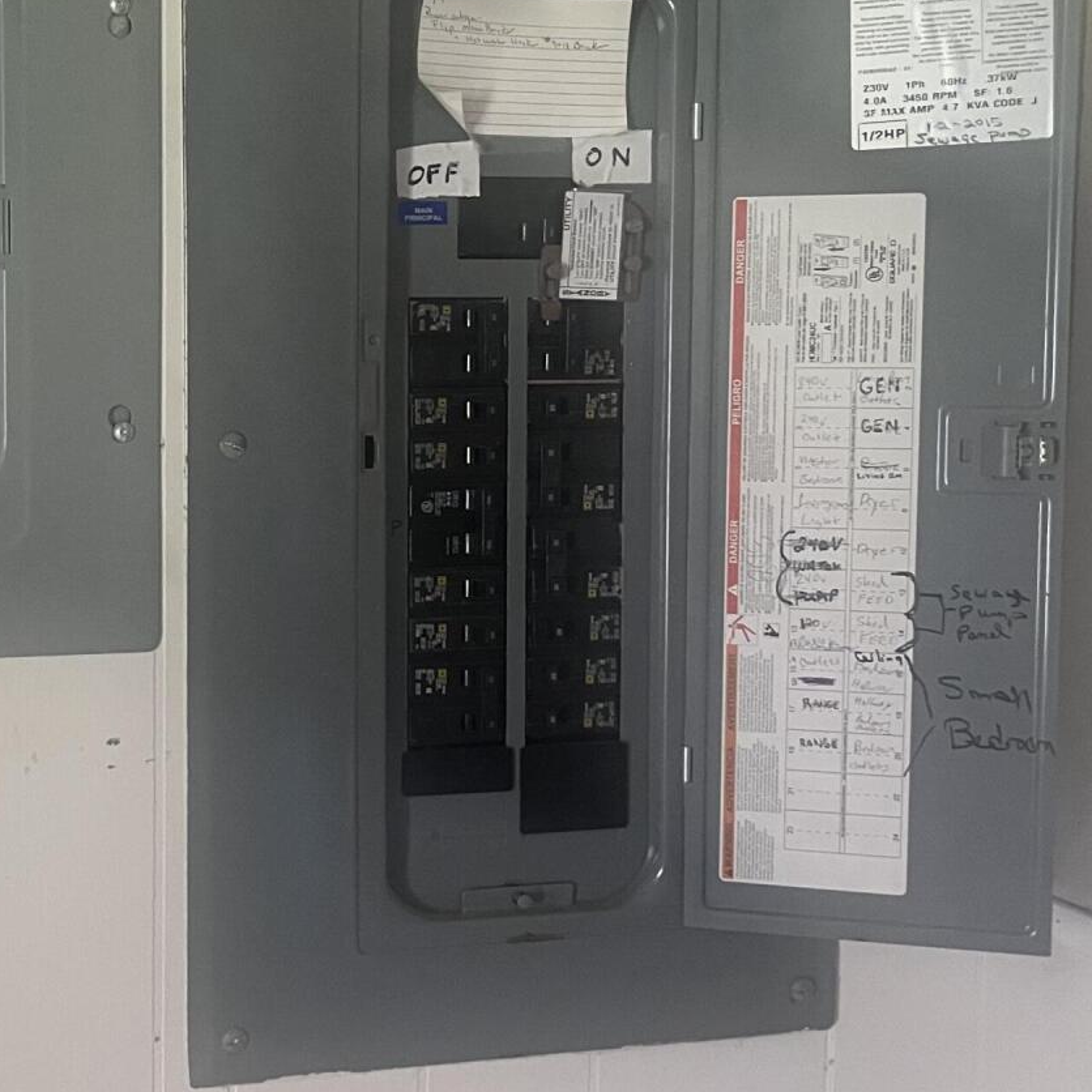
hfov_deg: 30.3
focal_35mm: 55
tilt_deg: -4.9
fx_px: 1963
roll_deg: +0.2
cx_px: 212
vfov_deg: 31.1
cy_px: 498
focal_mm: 5.1
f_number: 1.6
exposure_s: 1/49
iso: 500
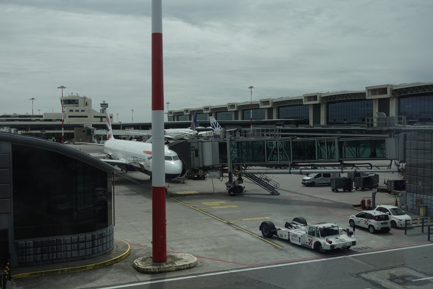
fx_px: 481
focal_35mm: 40
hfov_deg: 48.5
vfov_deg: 33.4
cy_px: 144
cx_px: 216
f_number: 3.2
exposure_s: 1/2500
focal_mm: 14.5
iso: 400
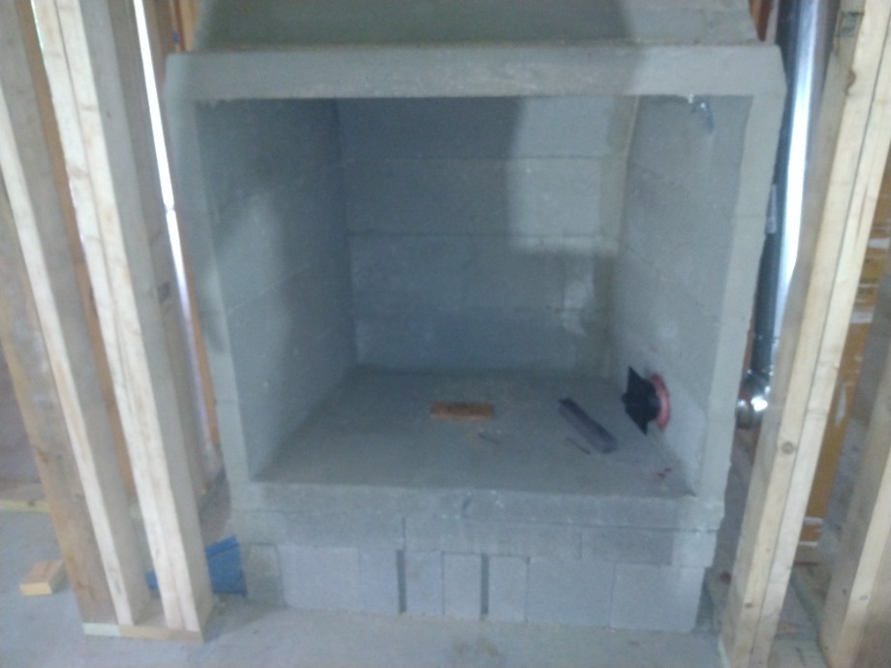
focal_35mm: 20
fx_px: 515
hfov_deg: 81.7
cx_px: 446
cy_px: 334
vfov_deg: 66.0
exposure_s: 1/20
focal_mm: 3.54
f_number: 2
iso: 691
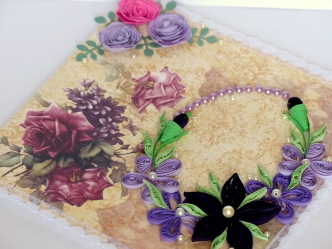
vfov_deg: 8.6
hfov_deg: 11.4
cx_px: 166
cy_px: 124
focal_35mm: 173
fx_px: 1659
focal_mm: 31.1
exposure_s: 1/80
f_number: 2.8
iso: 160
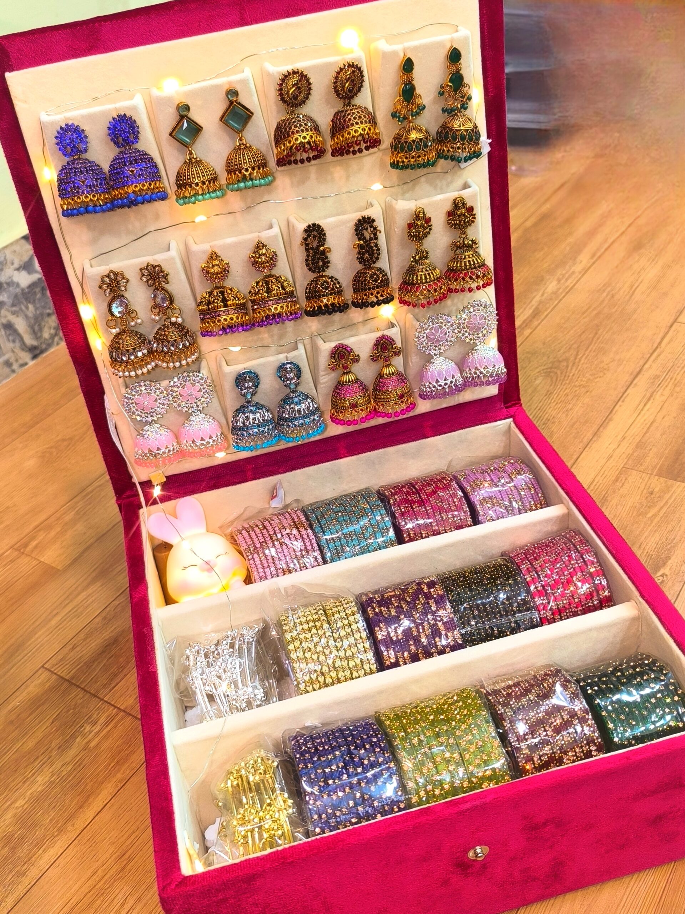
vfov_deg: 52.6
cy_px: 457
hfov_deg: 40.7
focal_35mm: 35
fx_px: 924
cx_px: 342
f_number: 1.65
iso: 400
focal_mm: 6.14
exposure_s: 1/100
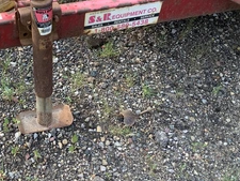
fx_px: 382
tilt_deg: -45.2
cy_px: 57
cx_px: 63
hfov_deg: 34.3
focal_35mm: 55
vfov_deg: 26.4
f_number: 2.4
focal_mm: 3.3
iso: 50
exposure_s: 1/120
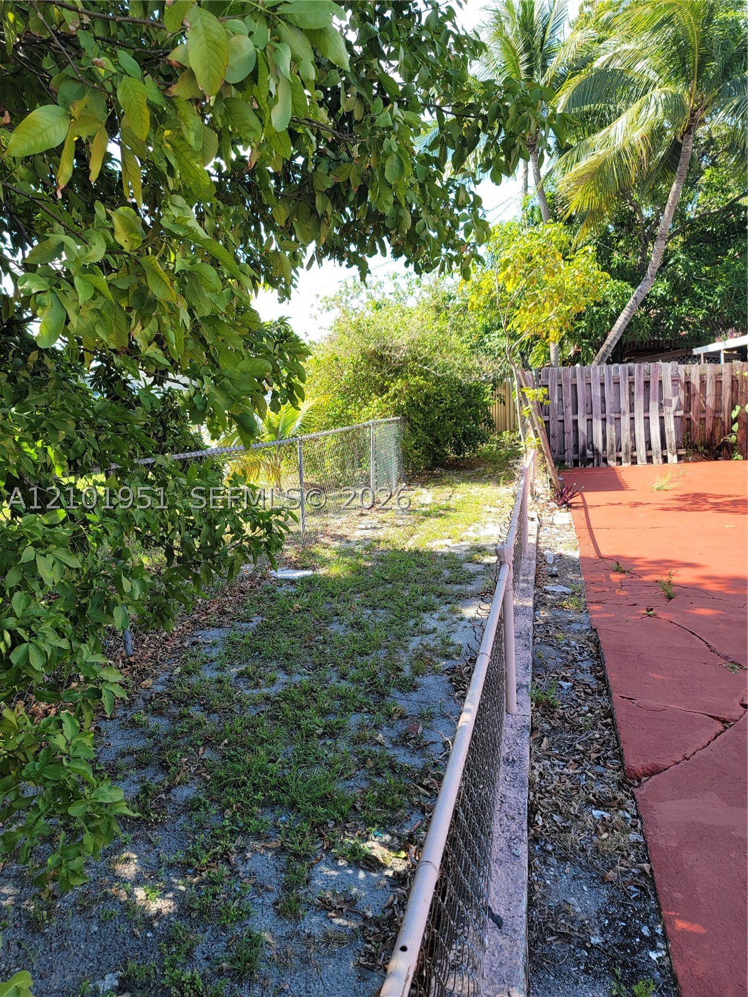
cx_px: 374
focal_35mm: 25
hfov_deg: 54.9
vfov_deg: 69.4
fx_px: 720
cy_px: 498
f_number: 1.8
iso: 20
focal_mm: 7
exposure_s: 1/209
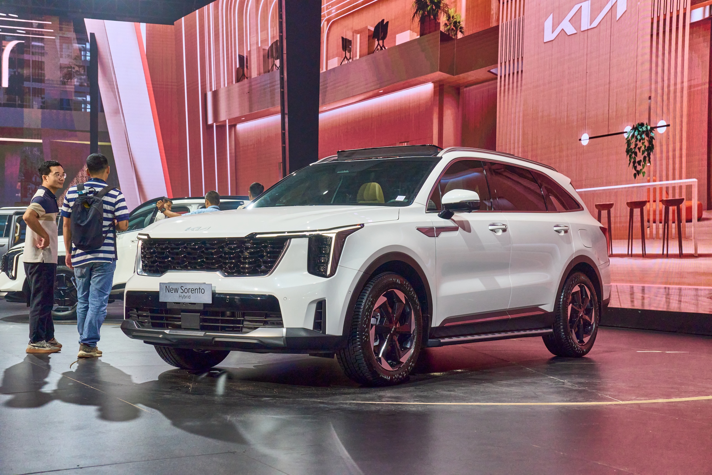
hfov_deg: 37.8
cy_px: 238
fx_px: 1038
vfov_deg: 25.8
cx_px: 356
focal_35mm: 52
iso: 640
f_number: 5
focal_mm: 35
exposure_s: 1/400
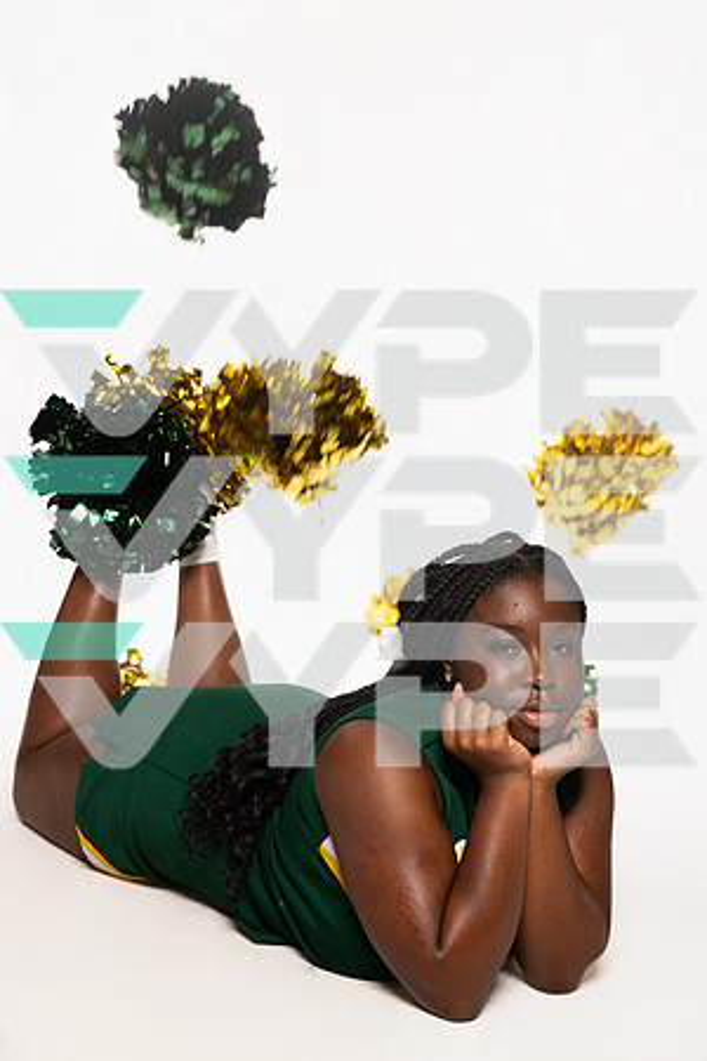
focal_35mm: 65
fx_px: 1915
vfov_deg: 31.0
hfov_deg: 20.9
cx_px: 354
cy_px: 530
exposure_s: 1/320
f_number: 7.1
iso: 800
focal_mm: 65
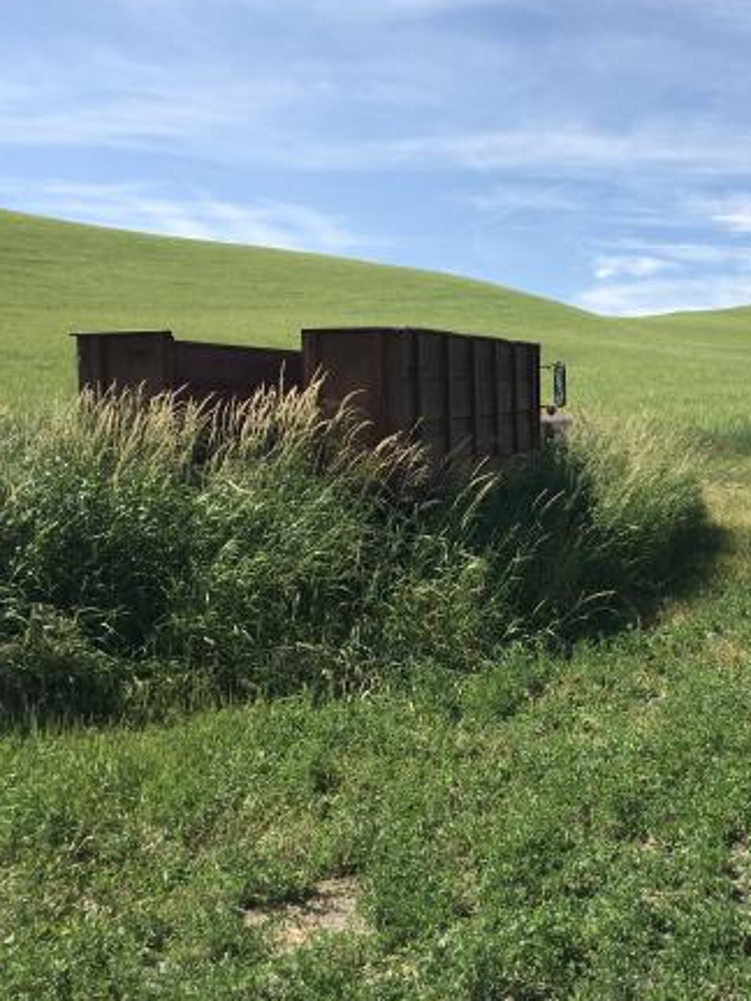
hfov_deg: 32.4
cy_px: 452
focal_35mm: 43
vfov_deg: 43.8
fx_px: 1244
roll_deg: -2.2
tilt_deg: +0.3
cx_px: 637
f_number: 2.2
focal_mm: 4.15
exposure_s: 1/1282
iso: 25
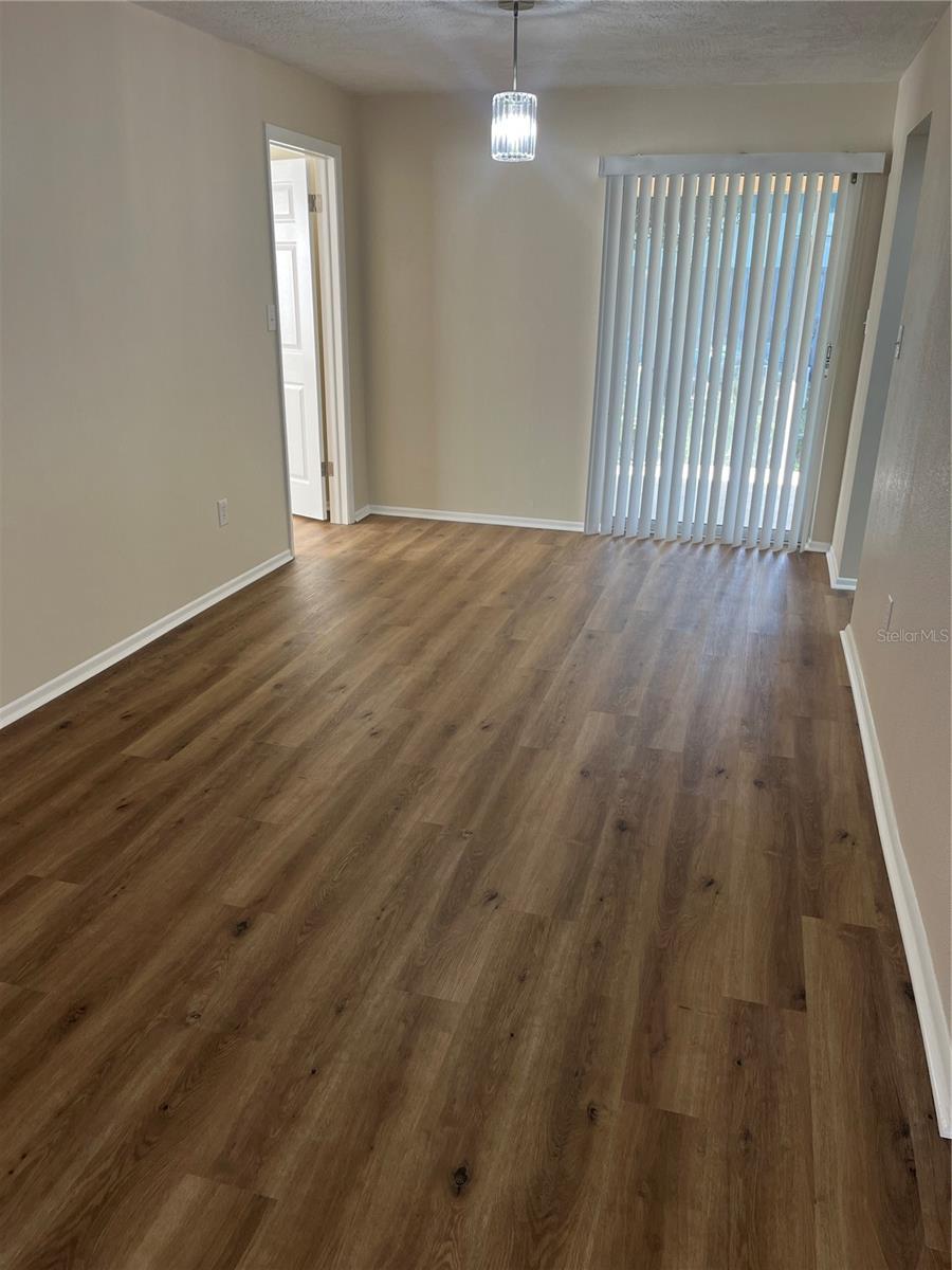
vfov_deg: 67.3
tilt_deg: -20.8
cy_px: 635
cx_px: 476
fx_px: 953
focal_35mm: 26
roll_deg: +0.5
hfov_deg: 53.1
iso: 125
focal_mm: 5.1
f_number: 1.6
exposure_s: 1/120
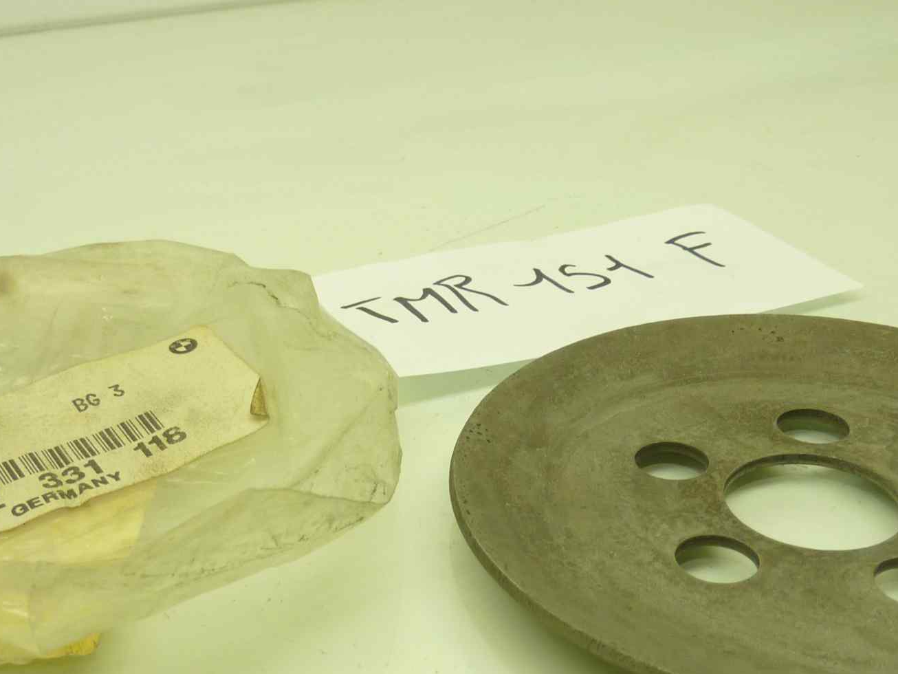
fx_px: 1271
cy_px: 457
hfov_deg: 38.9
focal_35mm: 49
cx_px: 432
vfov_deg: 29.5
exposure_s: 1/25
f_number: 3.3
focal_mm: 4.1
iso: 80
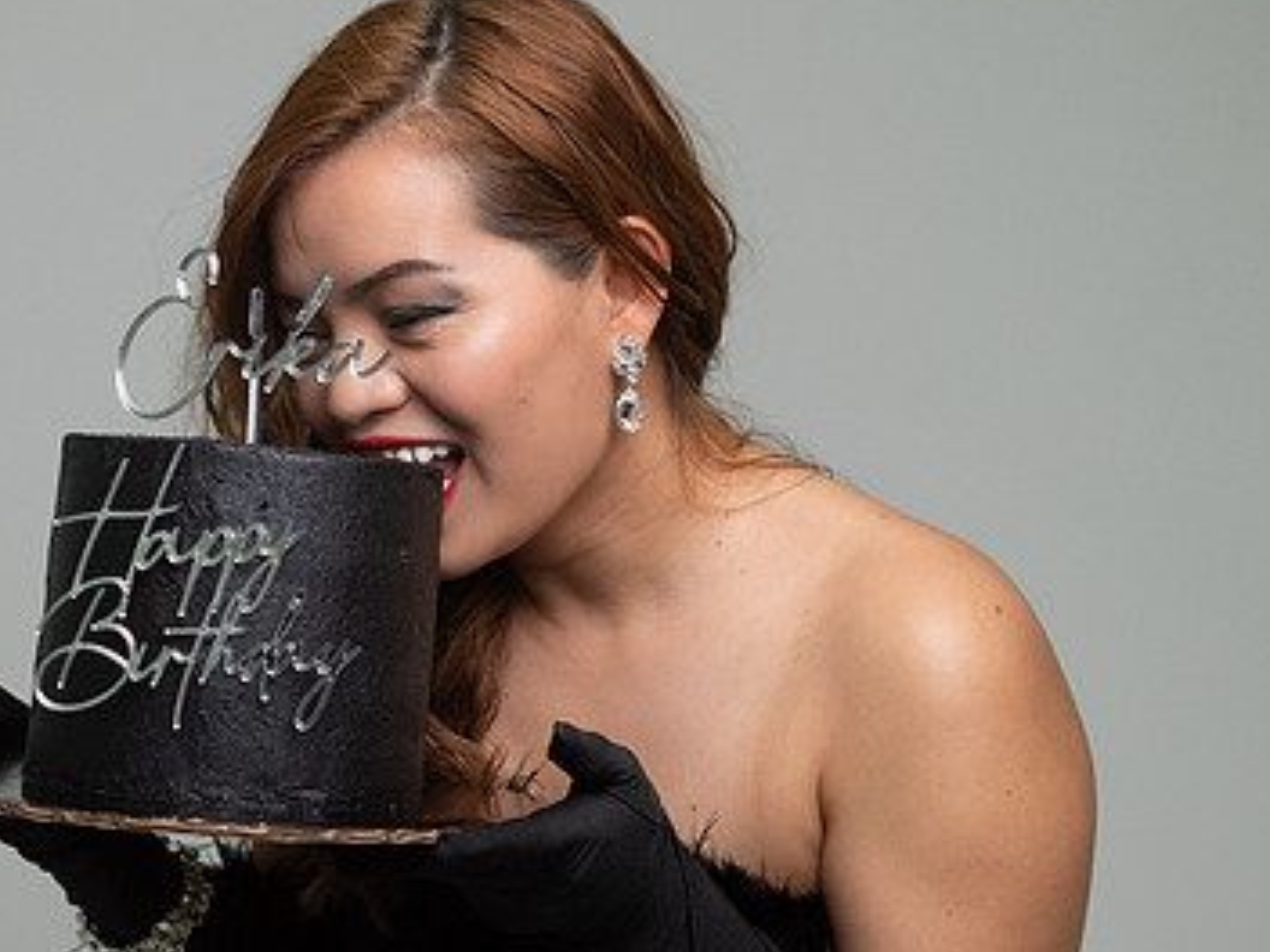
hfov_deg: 20.5
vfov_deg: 15.6
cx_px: 372
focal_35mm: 95
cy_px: 528
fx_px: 3485
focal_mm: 60
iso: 3200
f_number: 5.6
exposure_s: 1/500
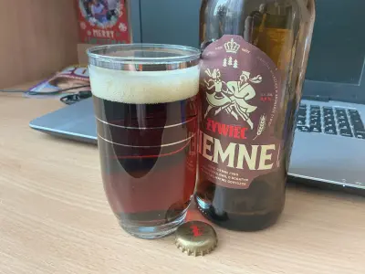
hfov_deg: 61.7
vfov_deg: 48.2
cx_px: 182
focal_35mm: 29
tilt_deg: -21.4
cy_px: 137
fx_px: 306
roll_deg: -1.4
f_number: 1.8
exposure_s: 1/60
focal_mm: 3
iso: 200
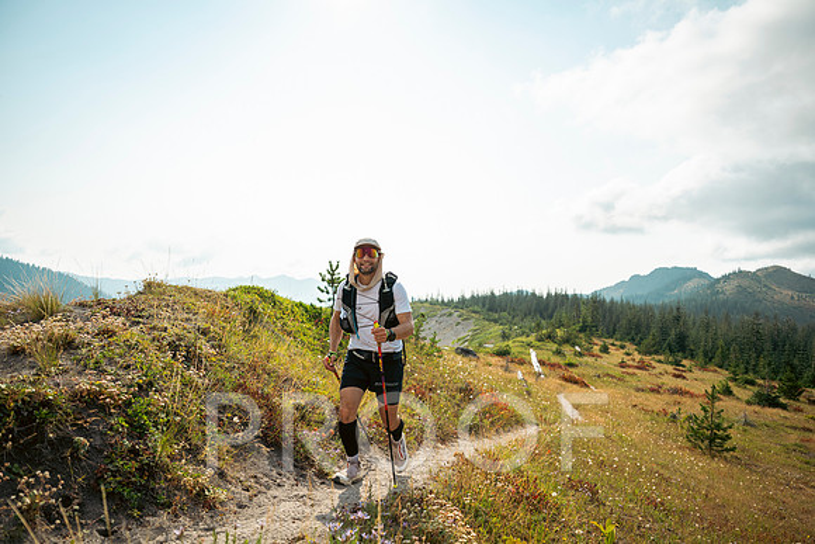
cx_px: 408
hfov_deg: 73.7
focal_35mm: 24
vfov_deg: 53.2
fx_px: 543
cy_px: 272
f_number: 2.8
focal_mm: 24
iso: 100
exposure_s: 1/2000
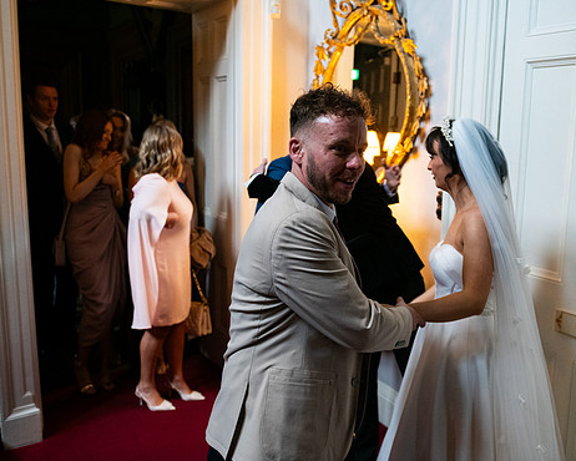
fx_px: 563
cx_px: 343
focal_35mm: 33
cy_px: 224
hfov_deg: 53.9
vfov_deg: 44.6
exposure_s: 1/160
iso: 1600
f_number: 3.5
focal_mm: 28
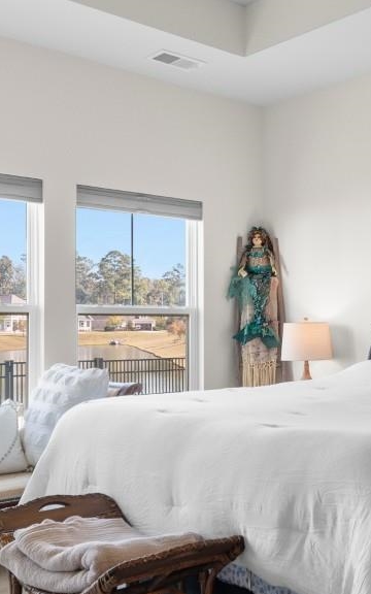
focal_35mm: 43
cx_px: 356
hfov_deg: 28.3
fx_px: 696
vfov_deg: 46.2
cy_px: 308
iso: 100
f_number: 4.5
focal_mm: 10
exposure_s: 1/15
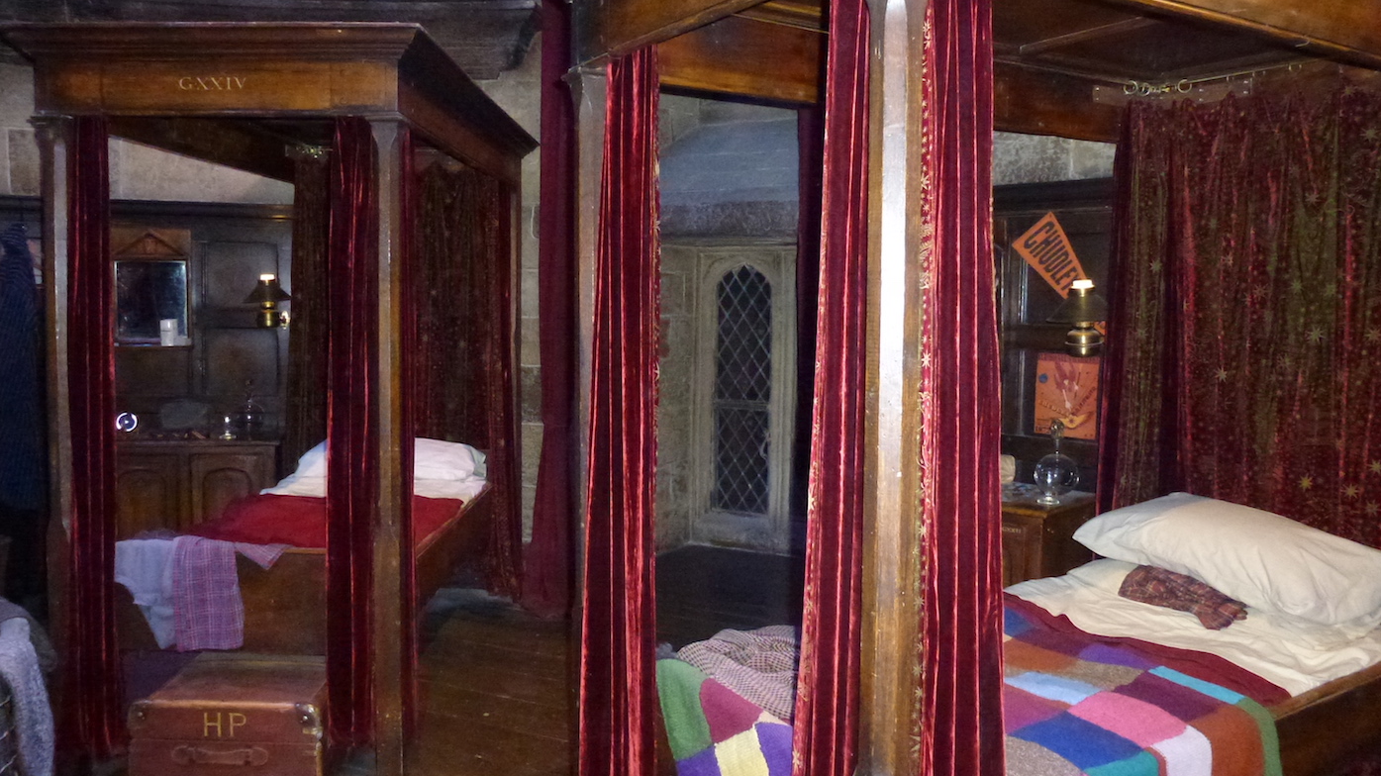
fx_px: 988
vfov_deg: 42.8
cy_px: 351
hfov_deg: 69.9
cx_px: 673
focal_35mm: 27
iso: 800
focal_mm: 4.3
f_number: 3.3
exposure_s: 1/60
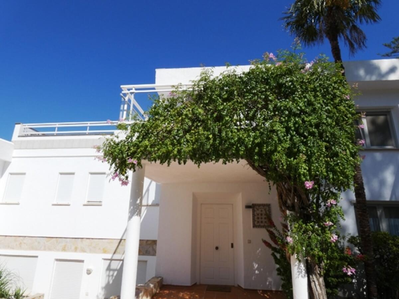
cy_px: 150
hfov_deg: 81.7
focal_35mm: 20
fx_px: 231
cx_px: 200
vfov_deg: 66.0
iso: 80
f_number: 5
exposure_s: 1/800
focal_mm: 3.6
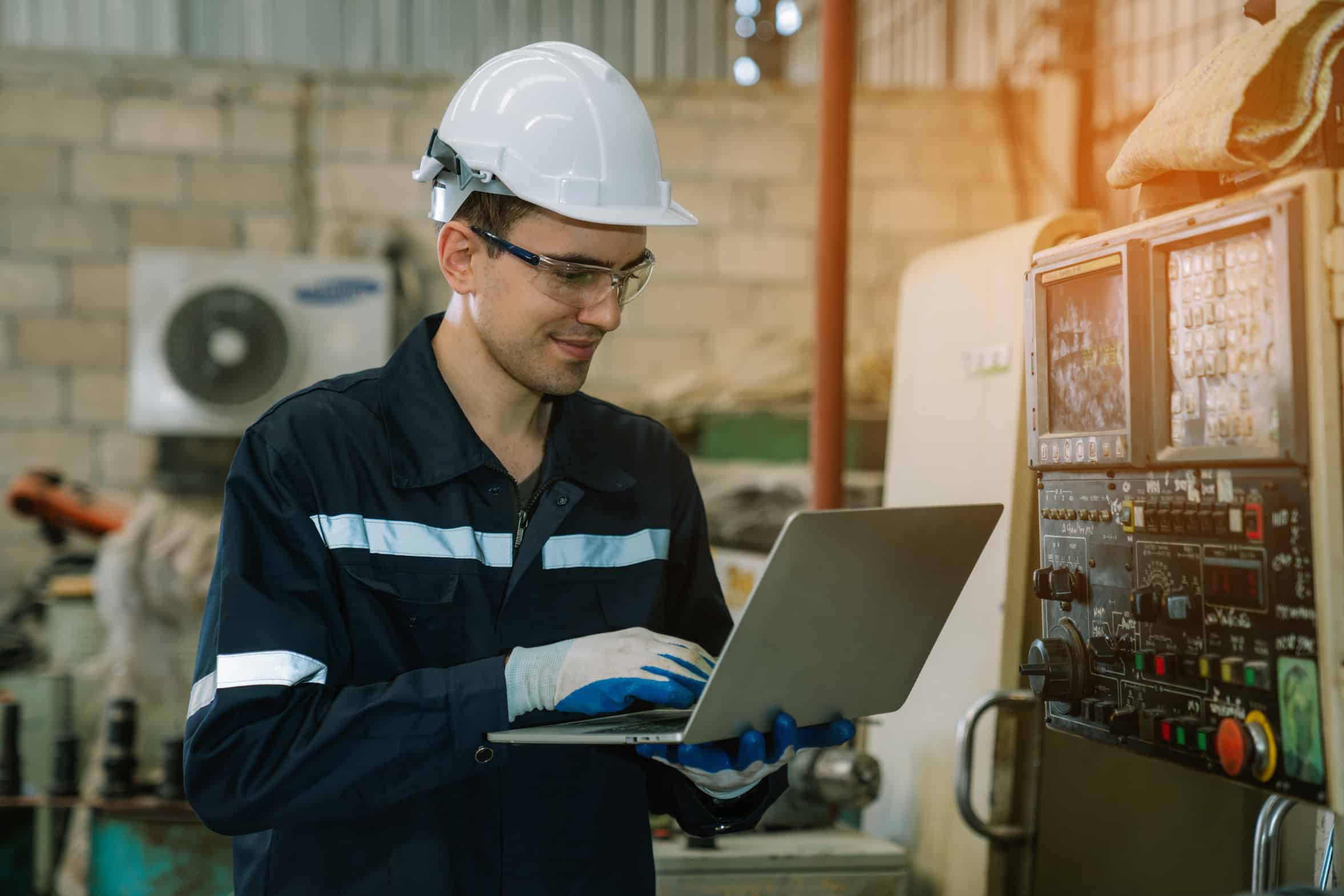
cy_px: 448
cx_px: 672
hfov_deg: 32.4
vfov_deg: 21.9
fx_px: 2315
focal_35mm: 62
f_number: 2.8
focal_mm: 62
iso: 200
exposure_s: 1/160
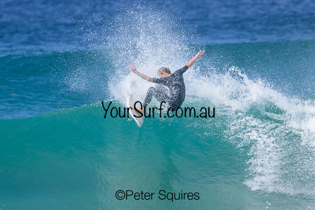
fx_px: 8752
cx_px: 158
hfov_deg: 2.1
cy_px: 105
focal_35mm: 1000
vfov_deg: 1.4
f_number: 11
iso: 1100
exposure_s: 1/2000
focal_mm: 1000
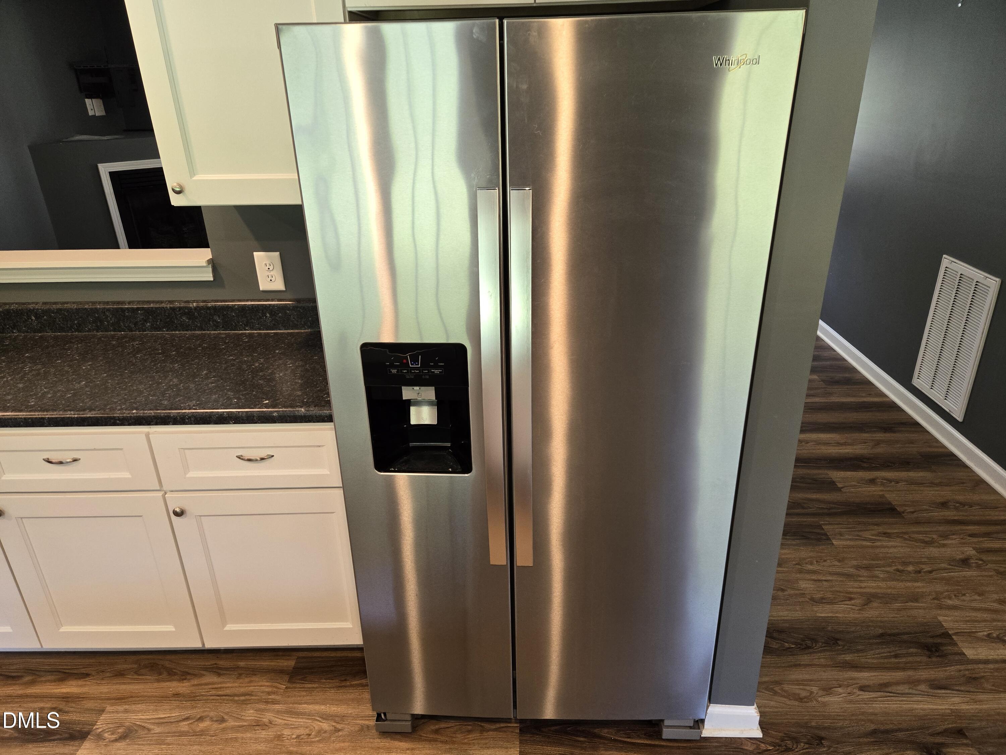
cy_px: 378
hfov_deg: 73.9
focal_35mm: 23
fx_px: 668
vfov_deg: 58.9
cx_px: 503
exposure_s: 1/120
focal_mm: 5.4
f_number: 1.8
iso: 250
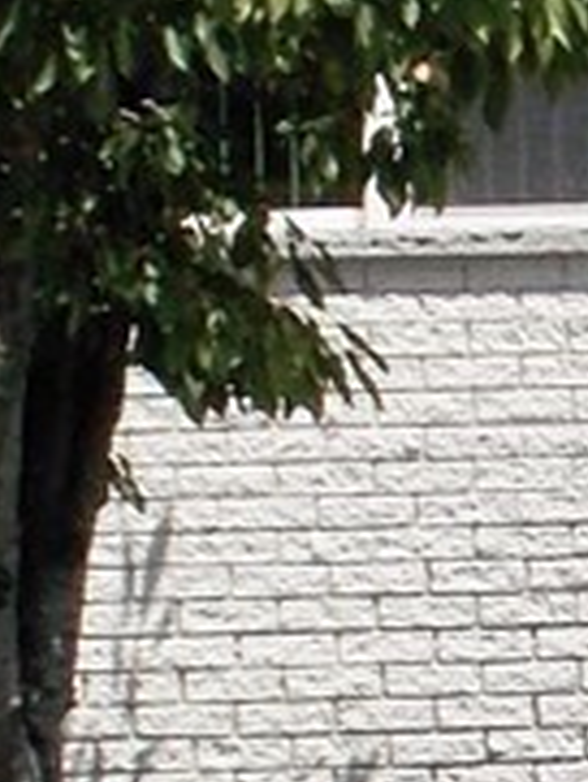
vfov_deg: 8.5
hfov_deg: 6.1
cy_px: 782
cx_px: 1561
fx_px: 5248
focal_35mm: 232
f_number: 3.6
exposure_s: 1/1250
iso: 80
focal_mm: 7.3
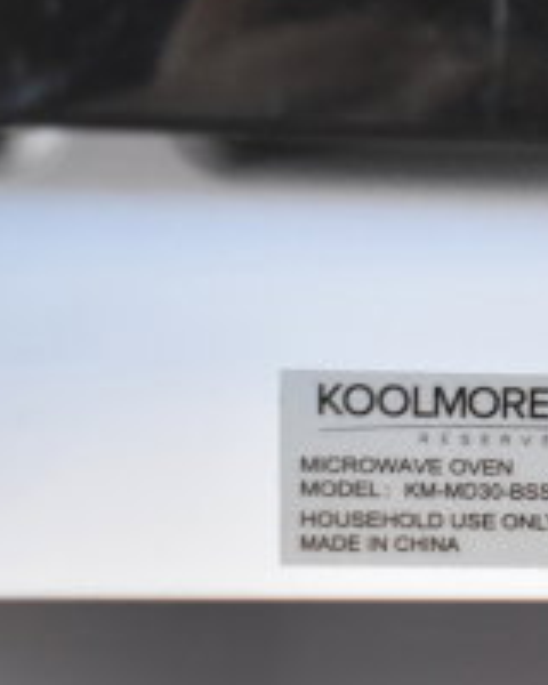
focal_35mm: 129
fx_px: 2615
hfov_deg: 11.0
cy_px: 481
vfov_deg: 14.9
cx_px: 1034
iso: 1800
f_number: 4.2
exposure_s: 1/50
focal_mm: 30
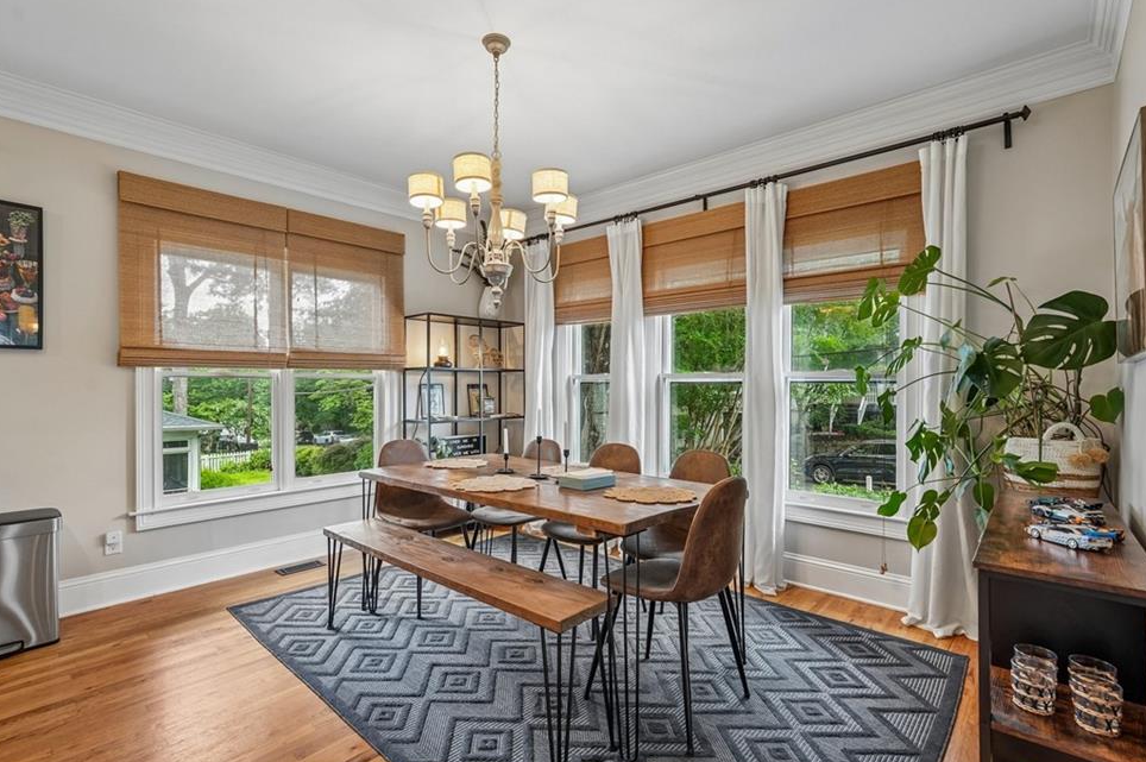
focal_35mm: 17
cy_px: 379
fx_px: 541
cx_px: 562
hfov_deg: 93.3
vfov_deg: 70.3
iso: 800
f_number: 8
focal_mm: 16
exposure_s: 1/20
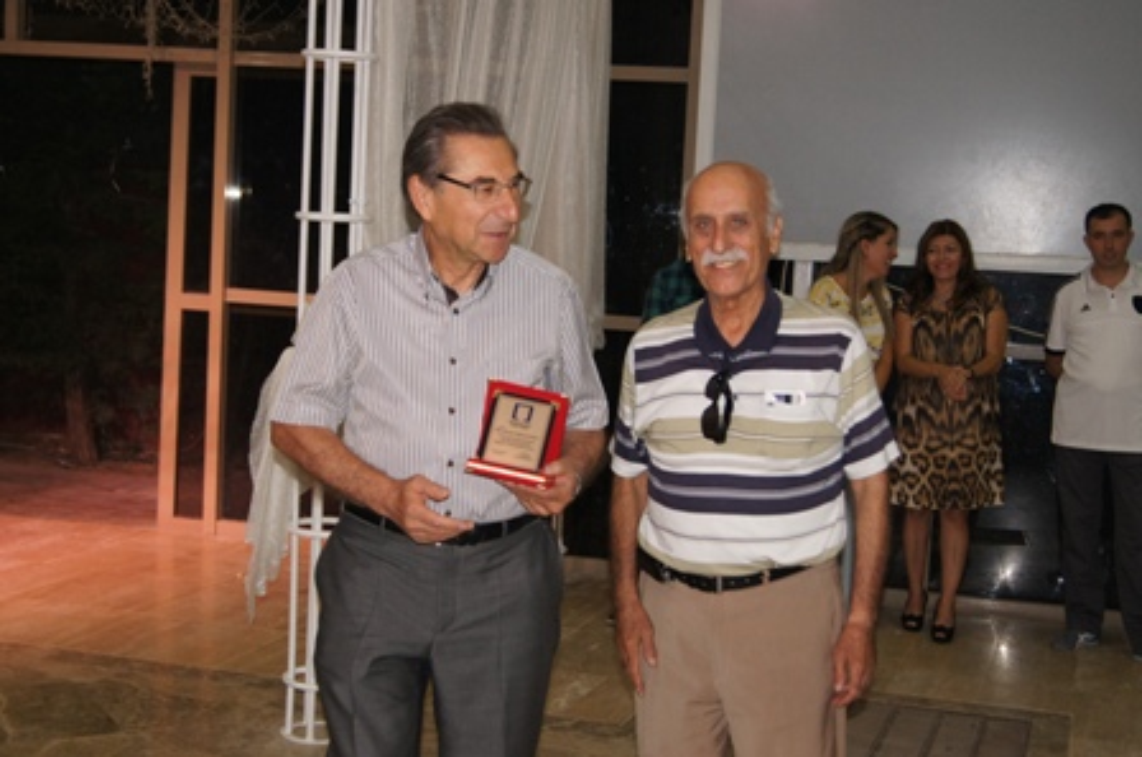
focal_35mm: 52
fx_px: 1662
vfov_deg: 25.7
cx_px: 571
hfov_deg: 37.9
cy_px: 378
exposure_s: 1/100
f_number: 5.6
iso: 800
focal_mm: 35
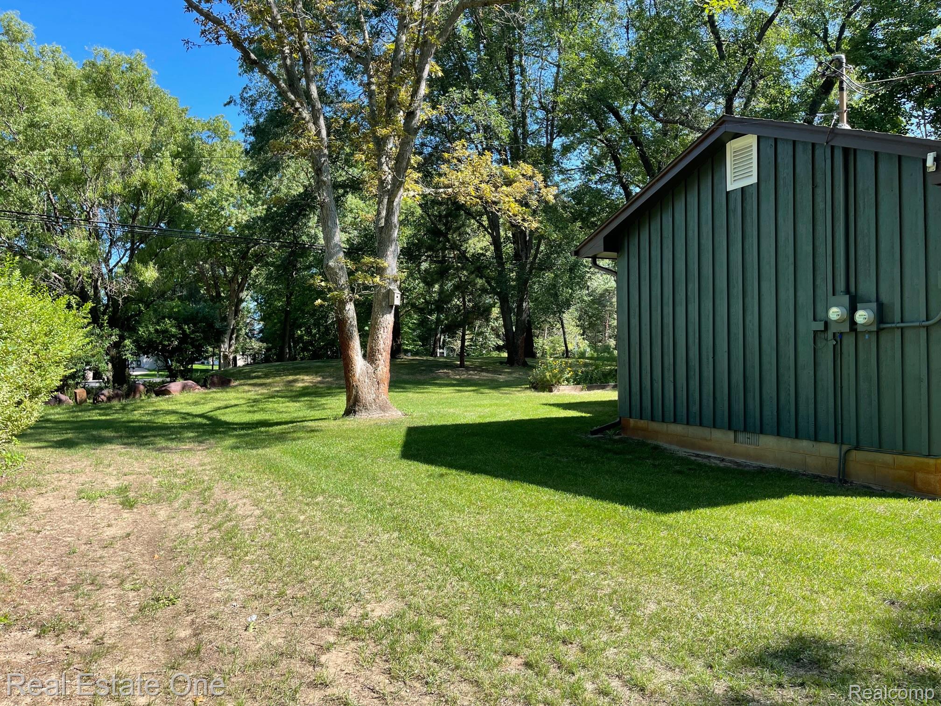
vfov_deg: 53.1
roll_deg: +0.8
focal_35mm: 26
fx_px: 707
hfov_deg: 67.3
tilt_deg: +2.0
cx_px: 470
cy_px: 353
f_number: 1.6
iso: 32
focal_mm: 5.1
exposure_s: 1/813
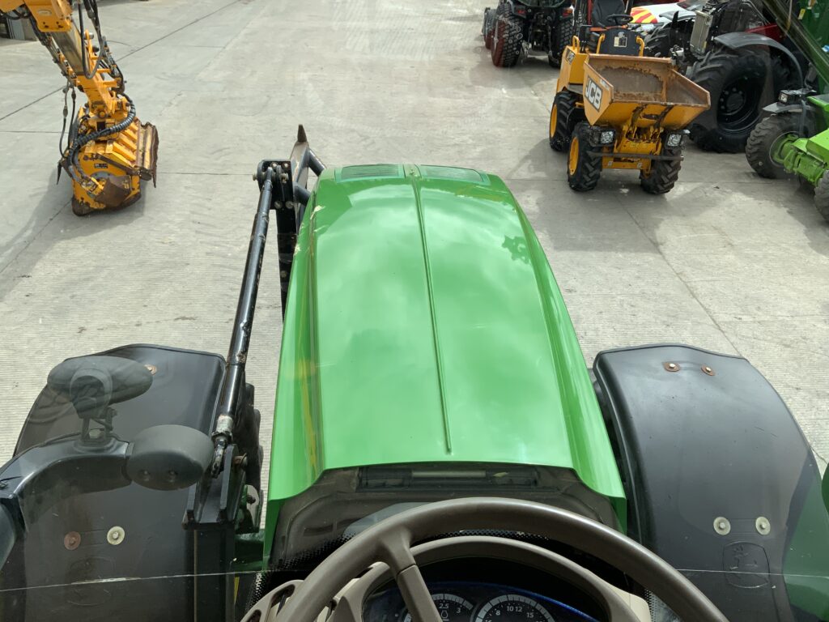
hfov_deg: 61.7
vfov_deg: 48.2
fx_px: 695
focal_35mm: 29
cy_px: 311
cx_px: 414
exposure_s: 1/1412
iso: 16
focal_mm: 3
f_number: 1.8
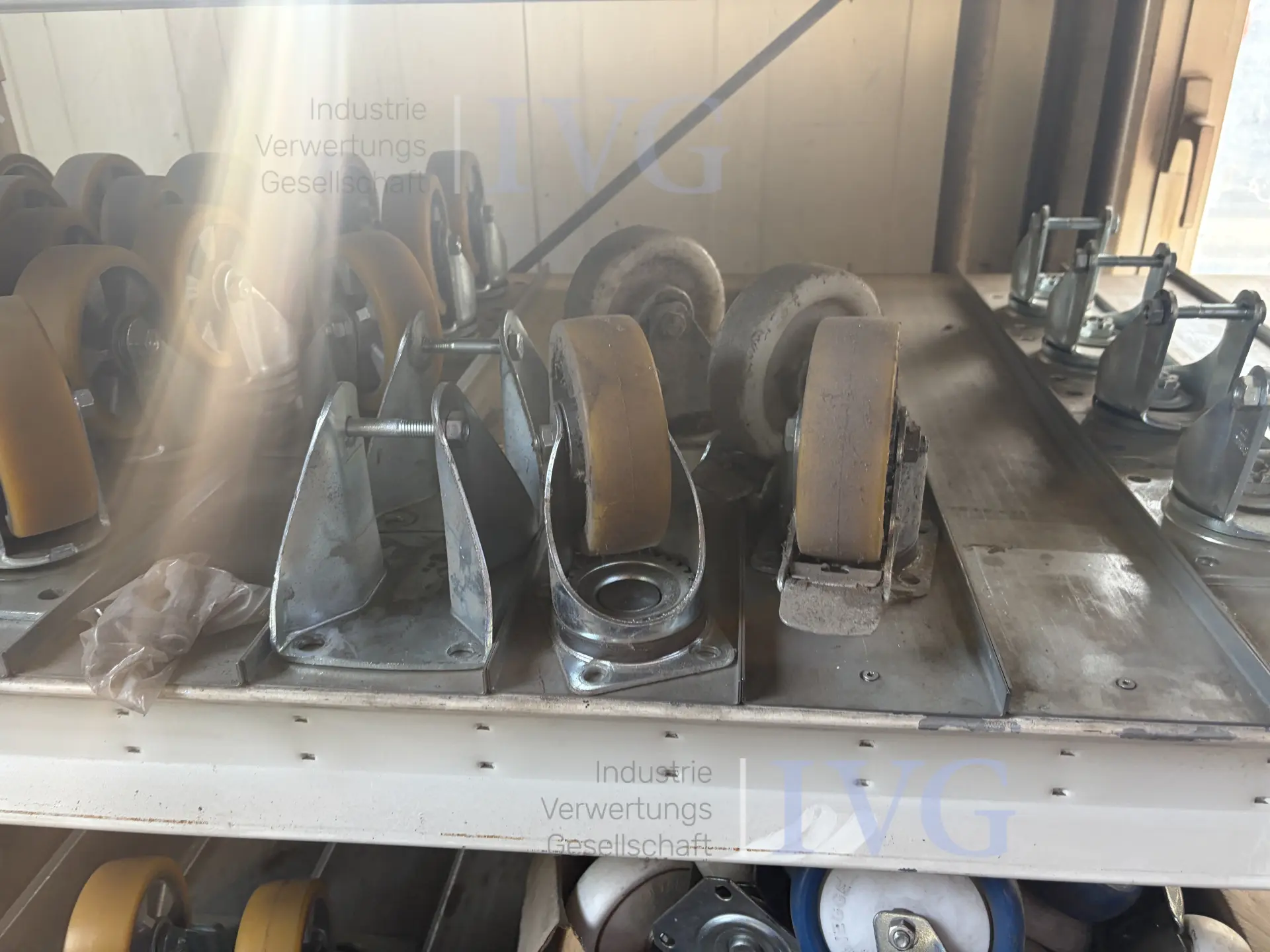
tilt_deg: -25.6
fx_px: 954
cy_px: 476
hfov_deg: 67.3
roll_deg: +0.3
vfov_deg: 53.1
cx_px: 635
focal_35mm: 26
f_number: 1.6
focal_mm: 5.96
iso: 125
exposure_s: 1/72
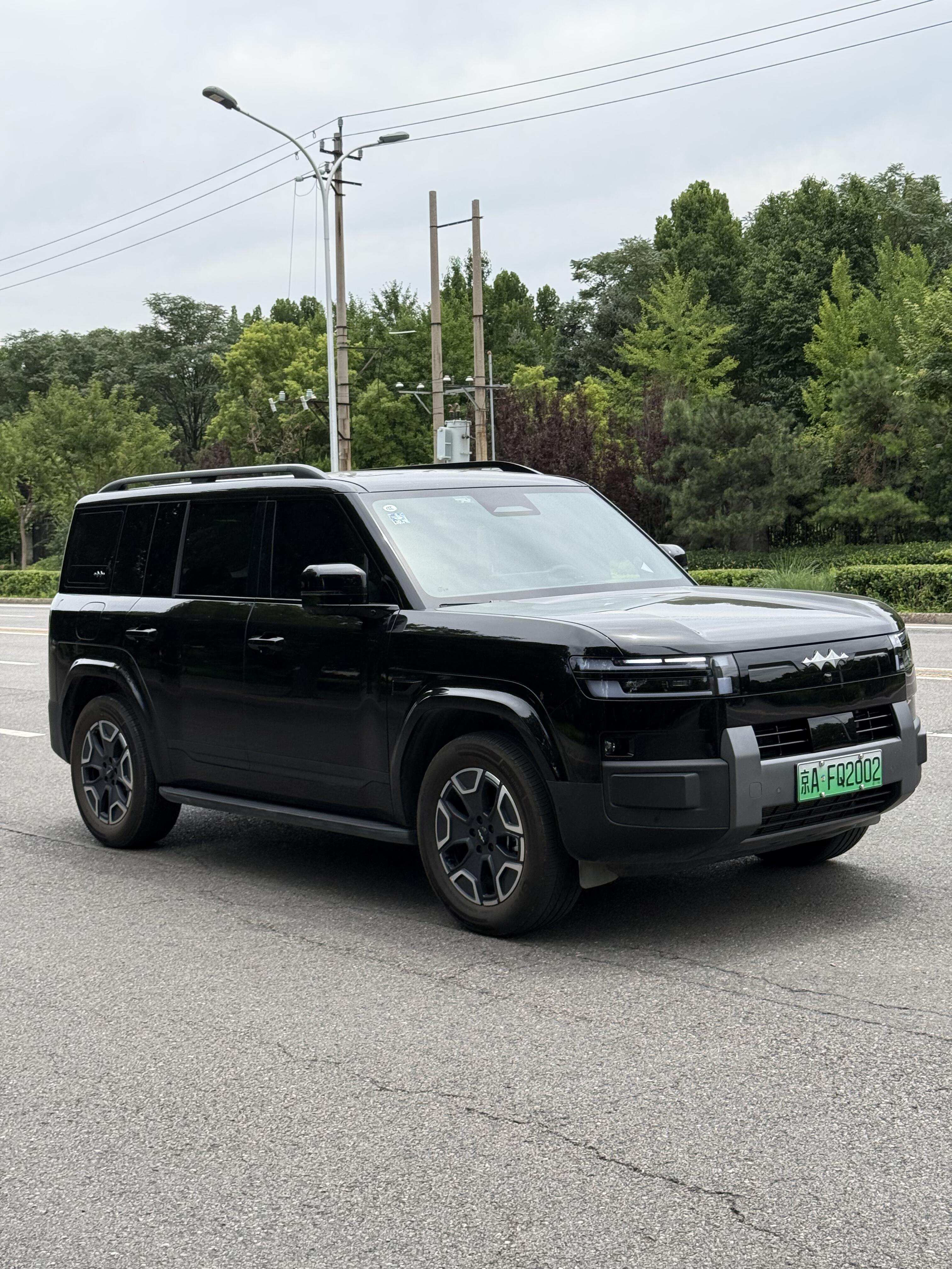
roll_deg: +1.3
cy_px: 634
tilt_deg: -3.3
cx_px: 476
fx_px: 1760
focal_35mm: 48
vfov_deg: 39.7
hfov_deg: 30.3
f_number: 1.78
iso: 80
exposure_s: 1/3704
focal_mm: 6.76
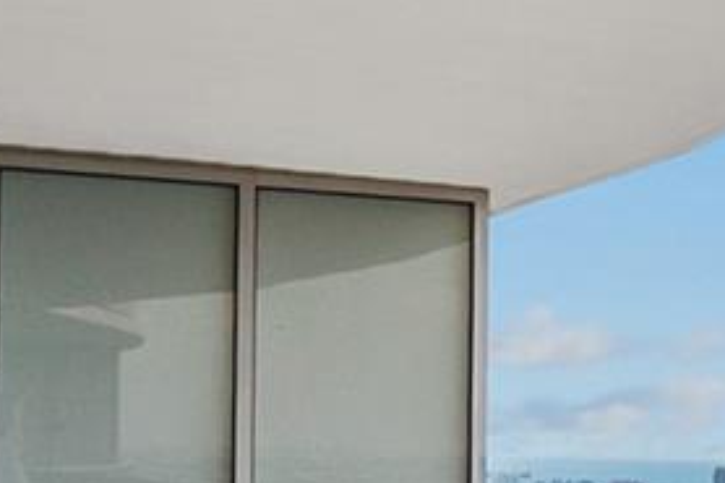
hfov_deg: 13.4
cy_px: 595
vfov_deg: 13.5
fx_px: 1972
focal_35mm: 98
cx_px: 1859
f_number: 8
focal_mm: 17
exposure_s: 1/800
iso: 400
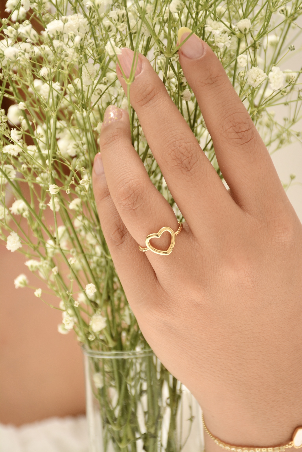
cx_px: 151
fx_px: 1170
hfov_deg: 14.7
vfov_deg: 21.9
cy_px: 226
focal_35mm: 93
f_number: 6.3
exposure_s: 1/640
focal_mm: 62
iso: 500
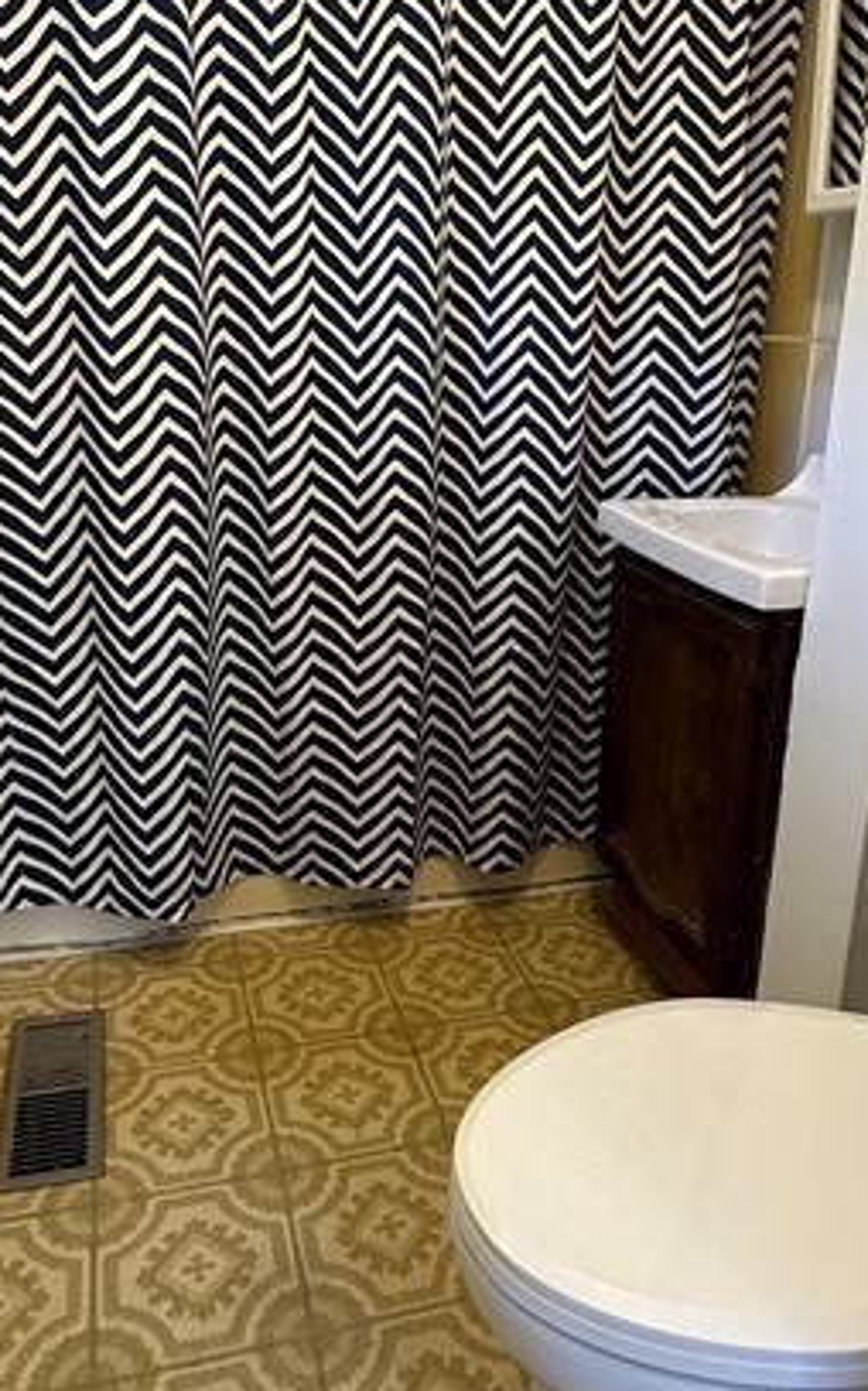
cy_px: 578
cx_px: 410
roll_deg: -0.8
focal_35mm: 28
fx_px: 1061
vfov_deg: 66.0
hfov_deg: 44.5
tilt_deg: -15.1
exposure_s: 1/60
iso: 320
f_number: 2.2
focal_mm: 2.22
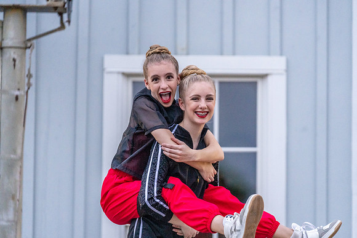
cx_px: 178
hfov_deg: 11.1
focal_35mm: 186
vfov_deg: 7.4
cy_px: 119
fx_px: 1845
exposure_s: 1/320
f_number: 2.8
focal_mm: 186
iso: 6400
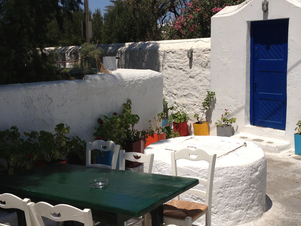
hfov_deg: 38.1
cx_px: 165
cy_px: 94
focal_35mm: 50
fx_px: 435
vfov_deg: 29.1
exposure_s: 1/3247
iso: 50
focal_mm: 4.28
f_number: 2.4
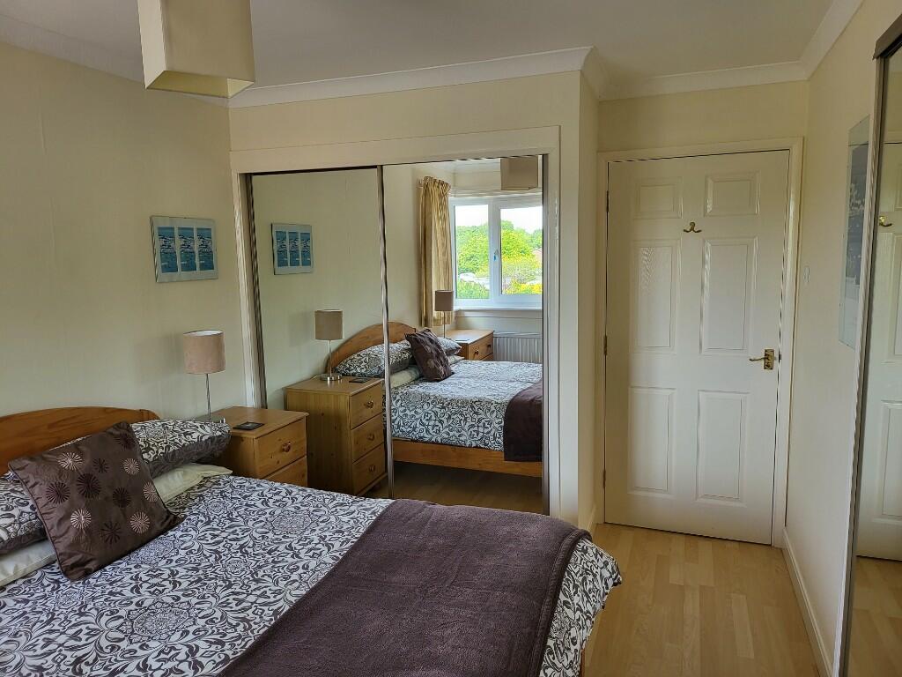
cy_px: 338
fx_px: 625
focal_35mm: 24
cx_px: 451
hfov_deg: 71.6
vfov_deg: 56.8
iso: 125
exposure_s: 1/100
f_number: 1.8
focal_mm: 5
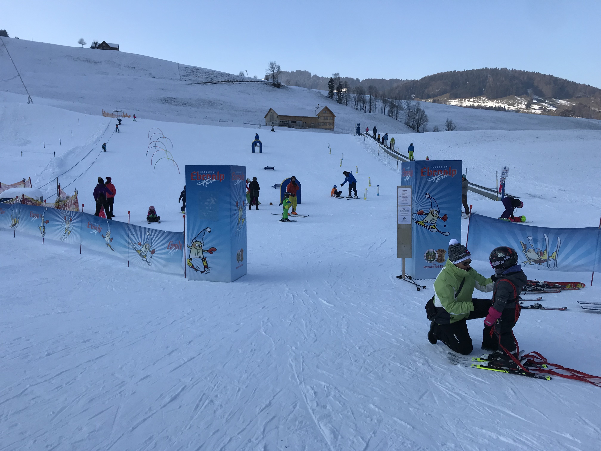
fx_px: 486
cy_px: 226
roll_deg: +0.4
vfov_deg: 49.7
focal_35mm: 28
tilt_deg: -5.0
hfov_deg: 63.4
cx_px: 300
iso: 20
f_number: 1.8
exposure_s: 1/1597
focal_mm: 3.99
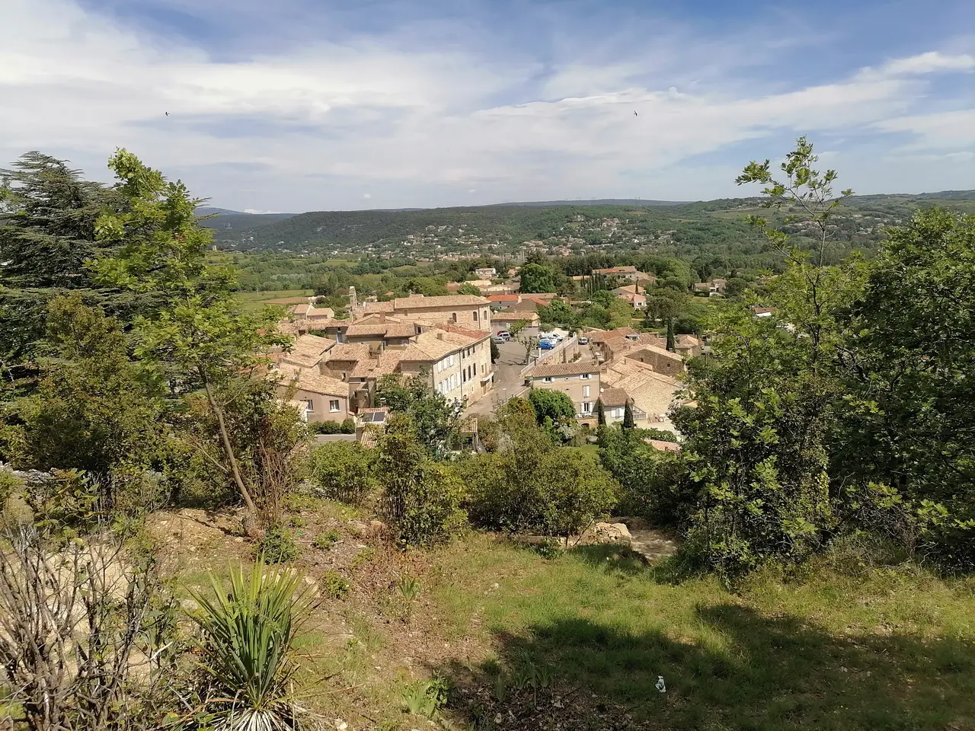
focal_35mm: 27
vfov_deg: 51.4
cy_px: 366
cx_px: 488
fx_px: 760
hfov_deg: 65.3
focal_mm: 5.3
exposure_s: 1/1238
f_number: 1.8
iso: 50
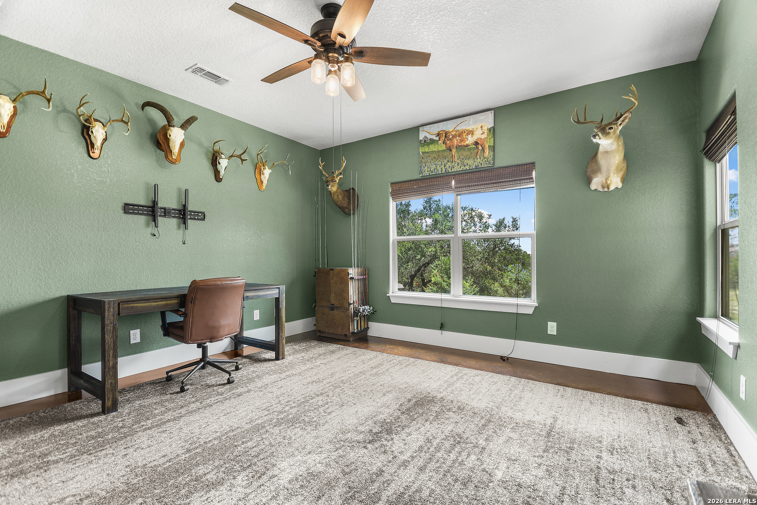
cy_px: 252
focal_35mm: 15
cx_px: 378
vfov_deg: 77.3
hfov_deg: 100.4
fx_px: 315
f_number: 5
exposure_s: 1/2
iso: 125
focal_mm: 10
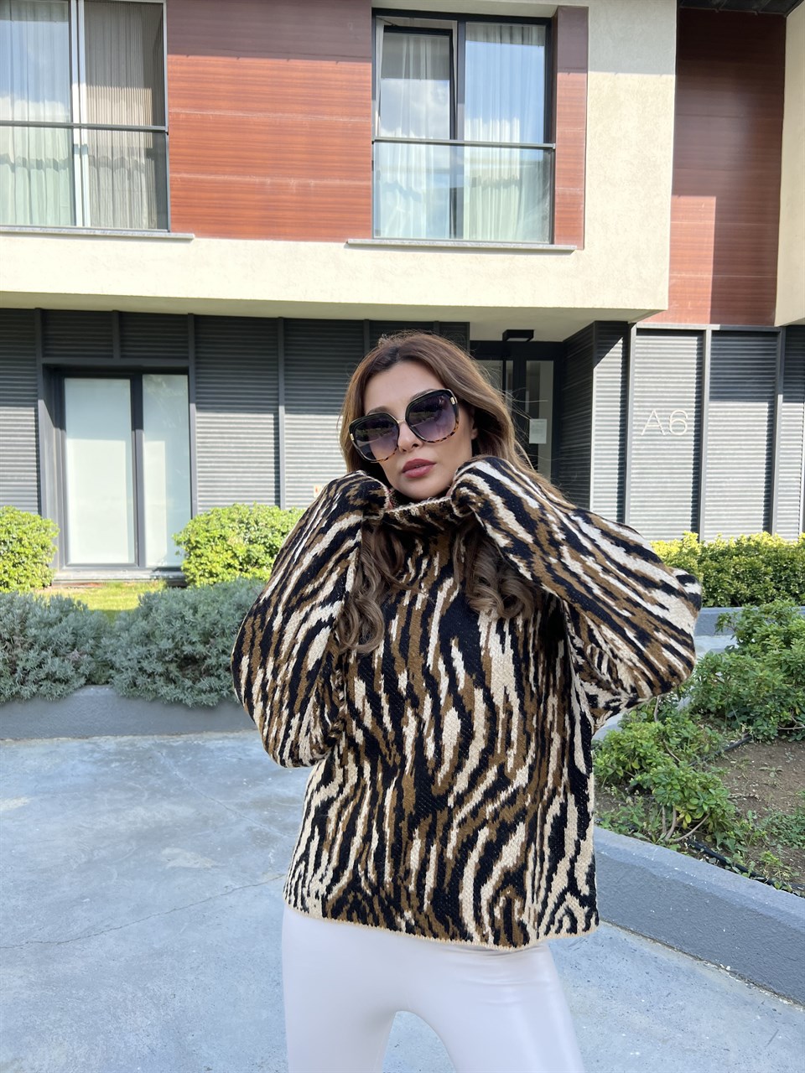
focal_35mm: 26
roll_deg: -1.3
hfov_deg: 53.1
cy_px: 536
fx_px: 806
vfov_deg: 67.3
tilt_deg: -4.5
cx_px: 402
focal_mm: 5.7
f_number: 1.5
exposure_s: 1/1147
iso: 50
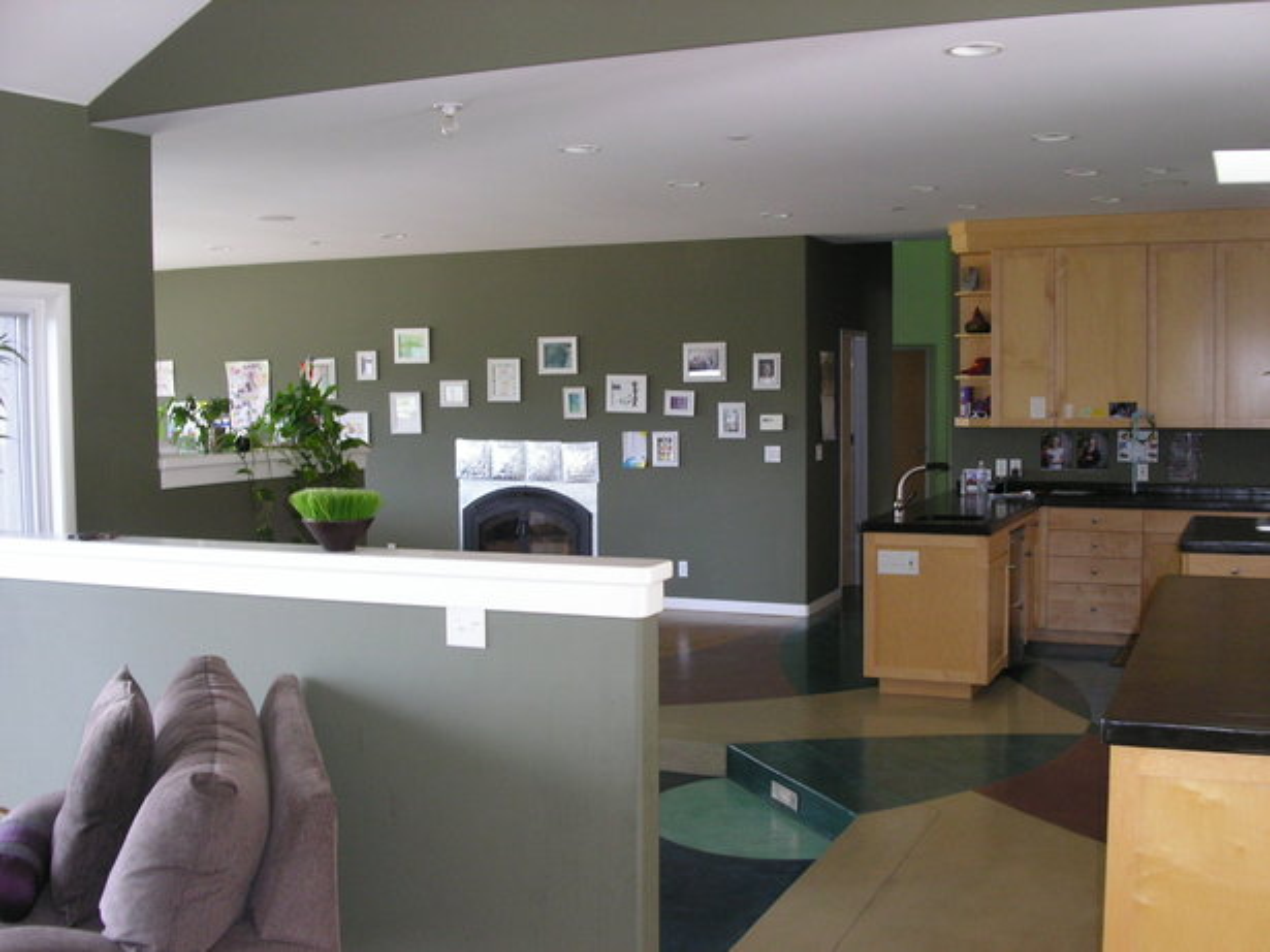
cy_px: 476
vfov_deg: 37.7
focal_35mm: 38
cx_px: 635
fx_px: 1394
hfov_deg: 49.0
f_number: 2.8
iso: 200
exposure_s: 1/45
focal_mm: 7.8
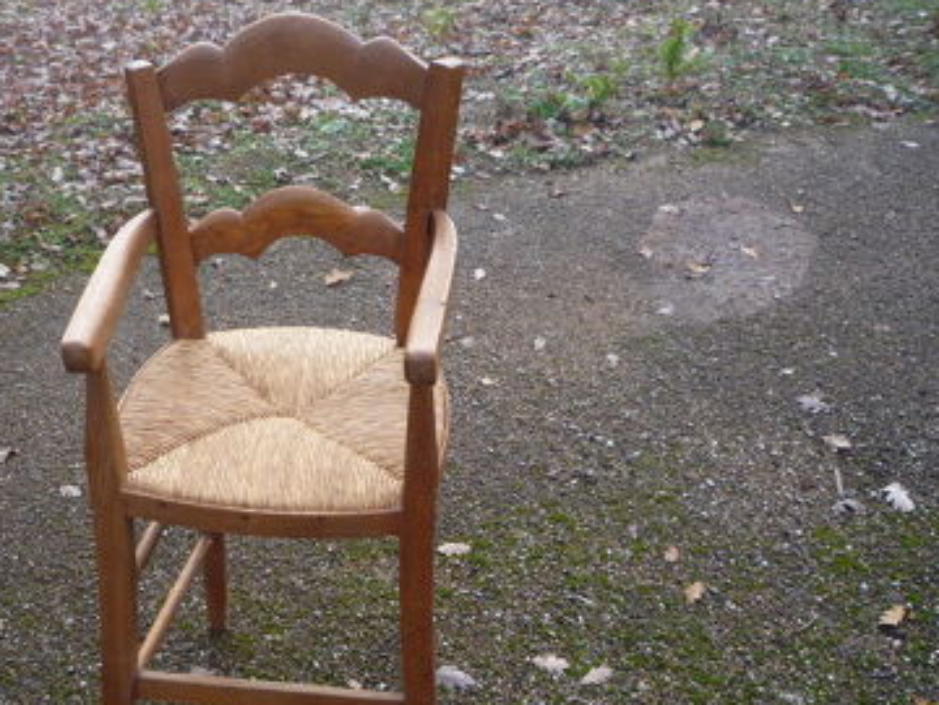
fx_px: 1085
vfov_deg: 35.8
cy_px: 431
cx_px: 316
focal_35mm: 40
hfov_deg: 46.1
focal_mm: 5.2
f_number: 4
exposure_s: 1/125
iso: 100
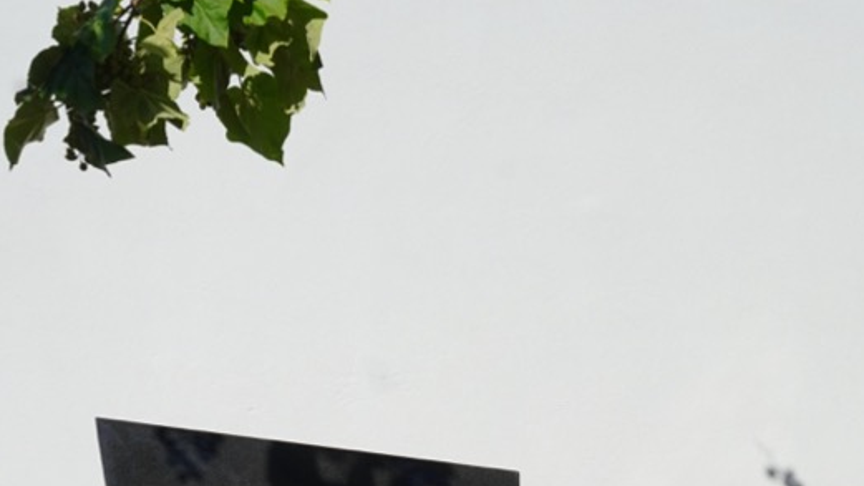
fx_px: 2916
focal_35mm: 127
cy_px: 955
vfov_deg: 9.0
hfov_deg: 16.8
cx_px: 374
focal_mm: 49.5
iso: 800
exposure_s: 1/2000
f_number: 8
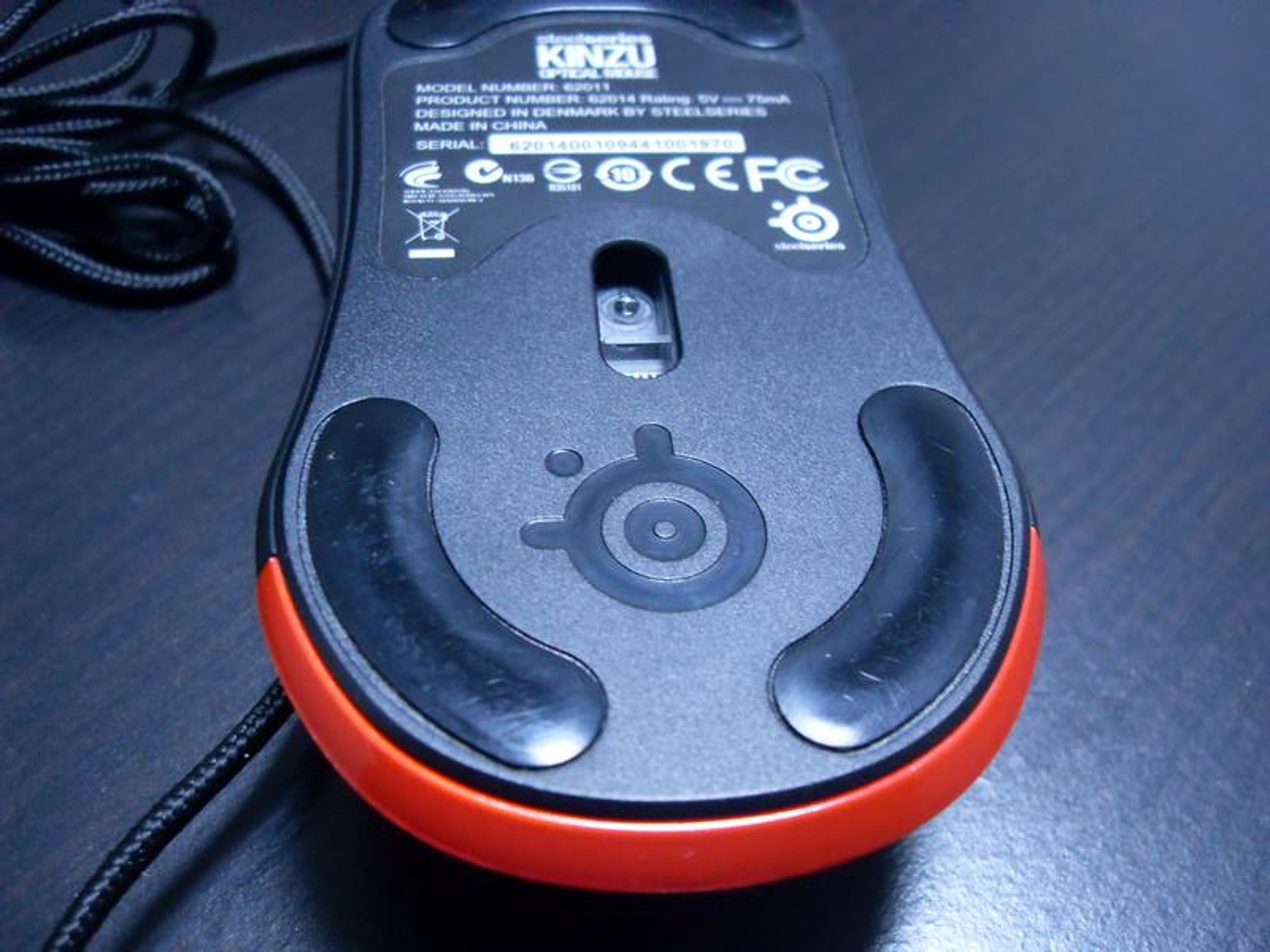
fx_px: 1357
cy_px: 476
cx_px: 635
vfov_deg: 38.7
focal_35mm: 37
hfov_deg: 50.1
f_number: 2.8
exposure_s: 1/6
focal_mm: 6.3
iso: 200
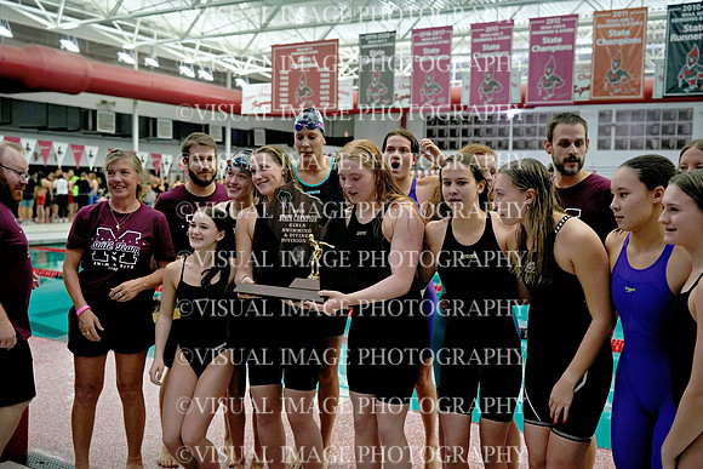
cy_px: 234
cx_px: 352
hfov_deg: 54.4
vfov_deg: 37.9
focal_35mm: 35
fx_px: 684
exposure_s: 1/500
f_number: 2.8
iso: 1600
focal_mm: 35
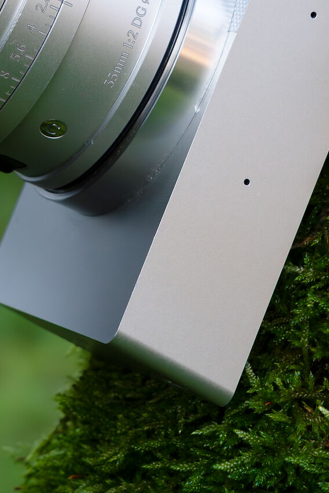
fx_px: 3643
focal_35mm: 266
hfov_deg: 5.2
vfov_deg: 7.7
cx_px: 74
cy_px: -27
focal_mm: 94
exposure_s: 1/160
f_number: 11
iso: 1600
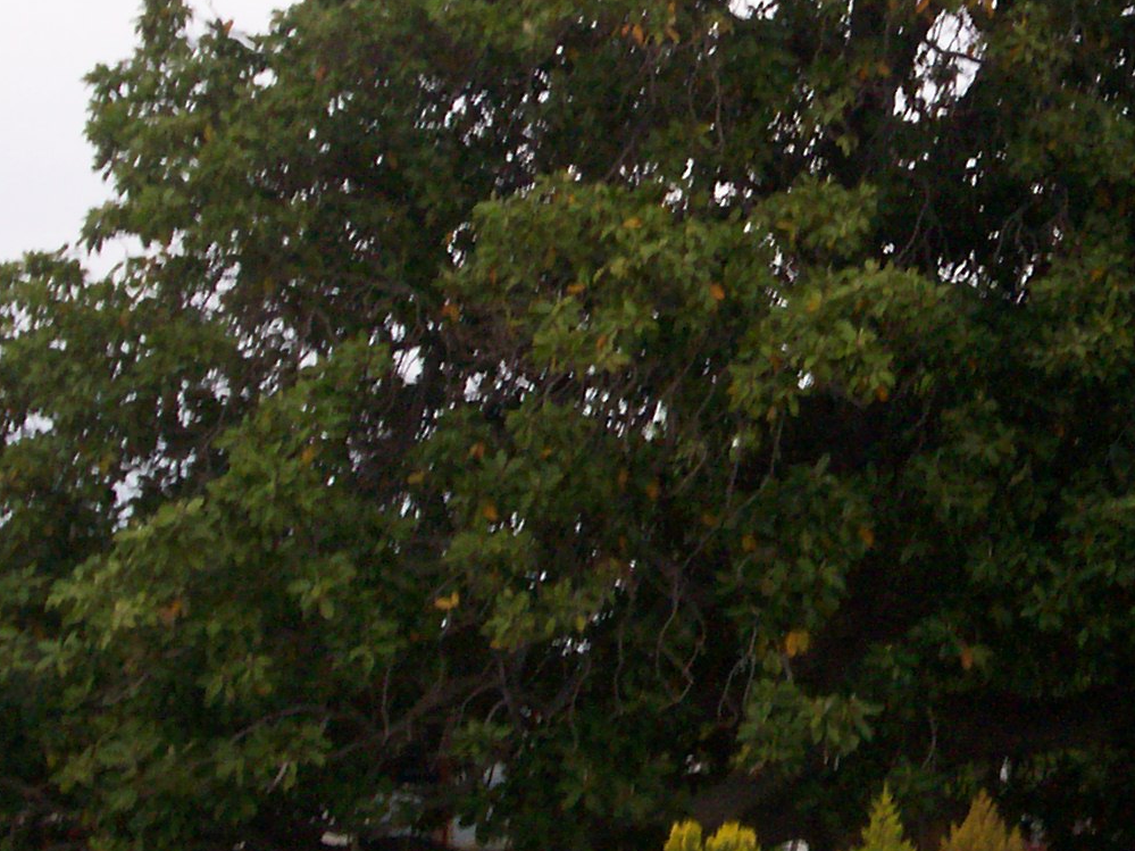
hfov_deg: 23.0
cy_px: 231
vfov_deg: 17.7
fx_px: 2721
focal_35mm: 83
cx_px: 1010
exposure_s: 1/64
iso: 140
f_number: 4.5
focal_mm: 5.9
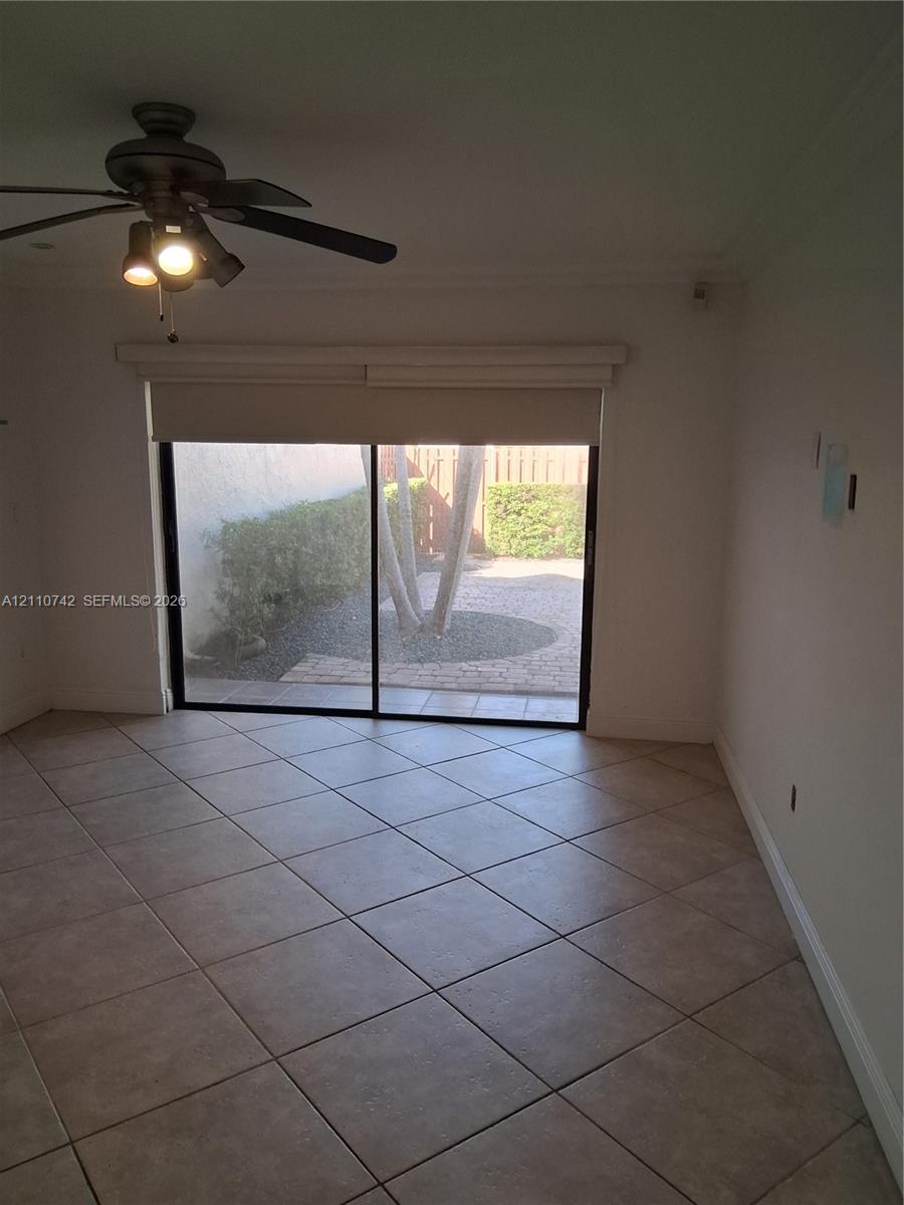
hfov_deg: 53.1
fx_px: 905
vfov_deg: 67.3
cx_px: 452
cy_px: 602
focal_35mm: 26
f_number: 1.8
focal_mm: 3.98
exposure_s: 1/100
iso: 200
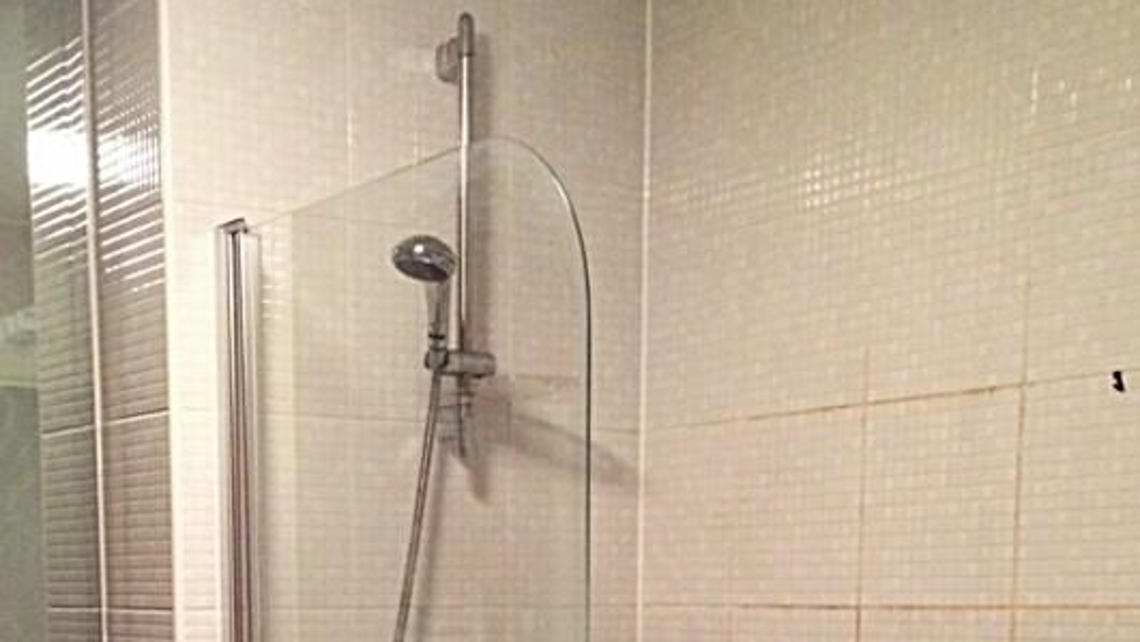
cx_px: 429
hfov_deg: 33.2
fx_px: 1905
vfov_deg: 17.8
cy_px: 852
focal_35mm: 63
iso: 320
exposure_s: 1/24
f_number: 2.2
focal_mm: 4.12
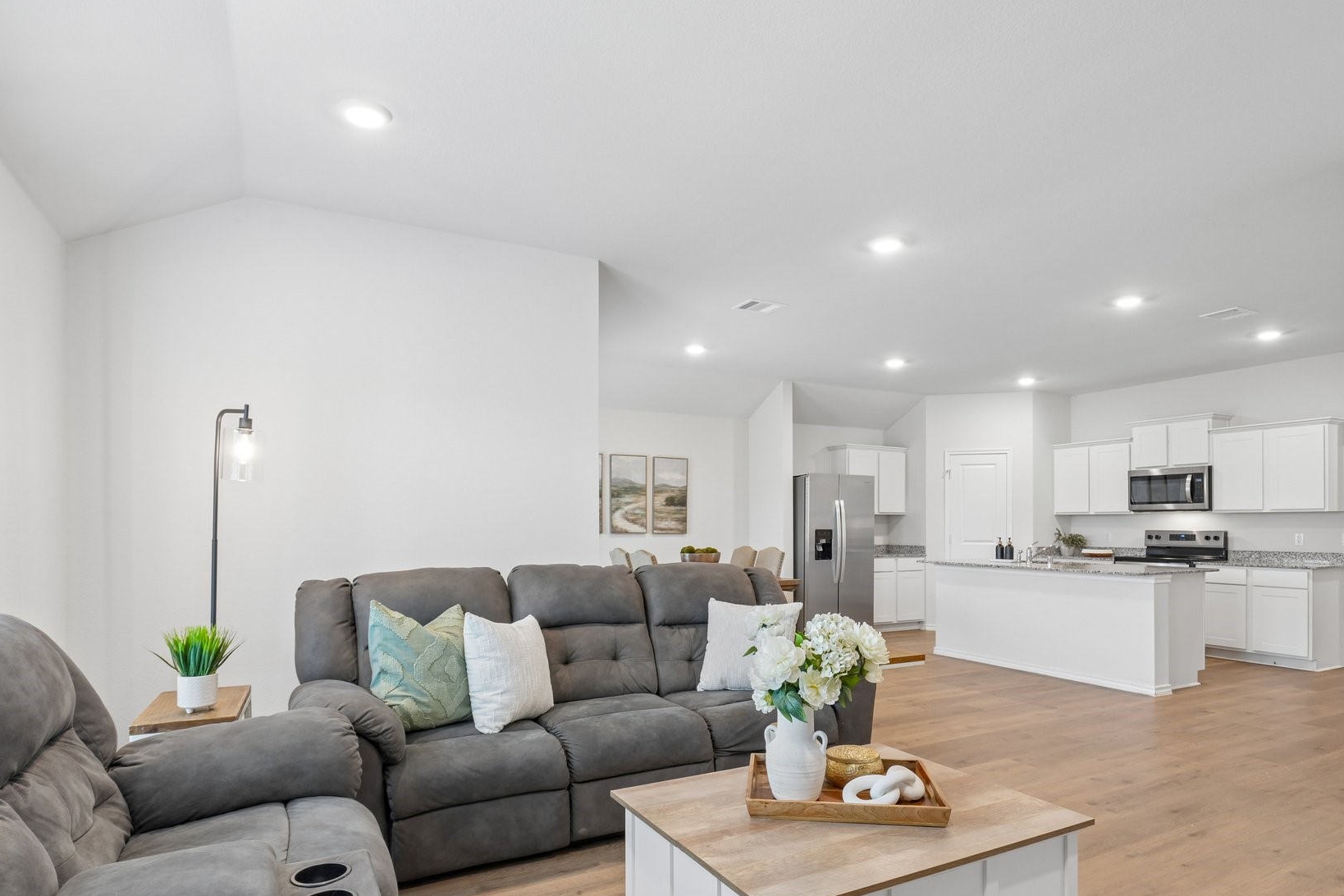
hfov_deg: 84.0
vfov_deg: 61.6
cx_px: 685
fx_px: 747
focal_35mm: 20
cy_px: 515
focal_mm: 16
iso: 400
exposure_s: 1/10
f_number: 8
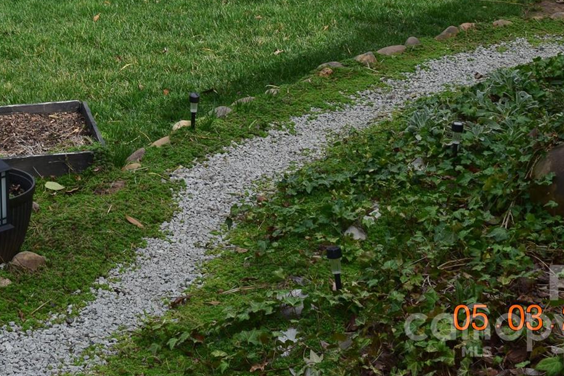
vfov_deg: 14.2
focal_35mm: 94
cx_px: 121
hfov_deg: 21.4
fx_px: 1473
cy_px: -40
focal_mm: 28
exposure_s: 1/200
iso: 160
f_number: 10
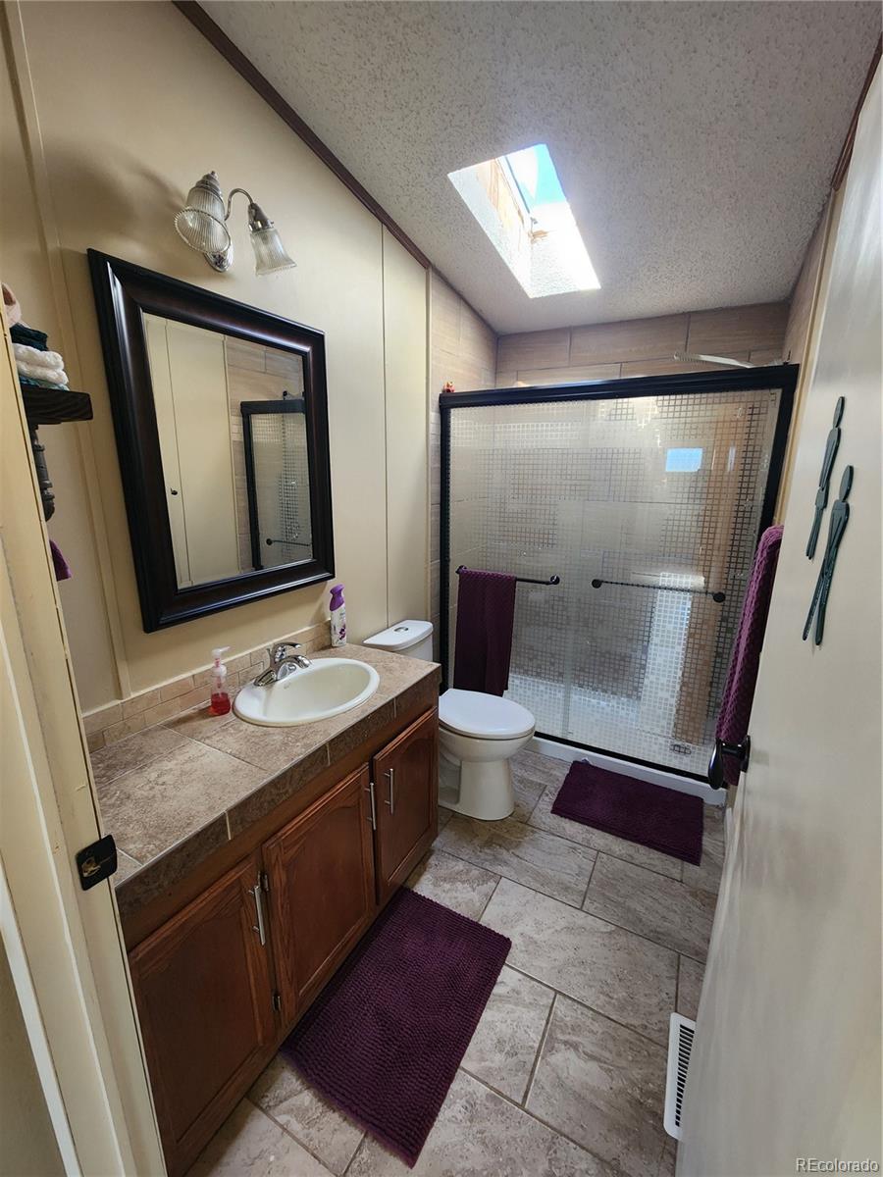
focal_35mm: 13
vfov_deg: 106.2
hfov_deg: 89.9
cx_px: 442
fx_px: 442
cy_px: 588
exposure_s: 1/60
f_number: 2.2
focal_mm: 2.2
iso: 200
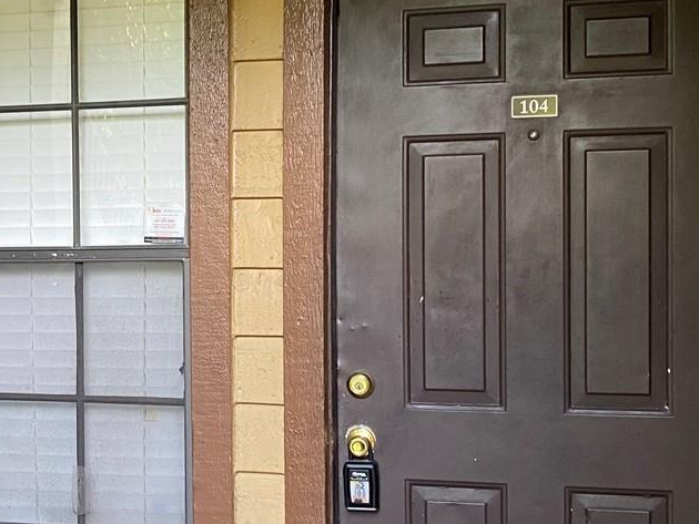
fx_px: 1333
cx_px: 119
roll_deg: +0.3
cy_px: 287
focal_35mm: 66
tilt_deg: -1.6
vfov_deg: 22.3
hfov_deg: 28.6
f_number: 1.8
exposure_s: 1/68
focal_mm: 4.25
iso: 125
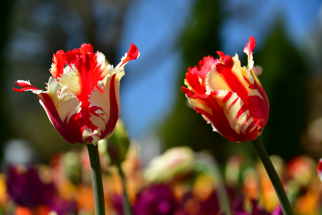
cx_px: 161
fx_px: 1207
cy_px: 108
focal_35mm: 135
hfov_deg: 15.2
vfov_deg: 10.2
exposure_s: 1/200
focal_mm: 90
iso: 100
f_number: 5.6
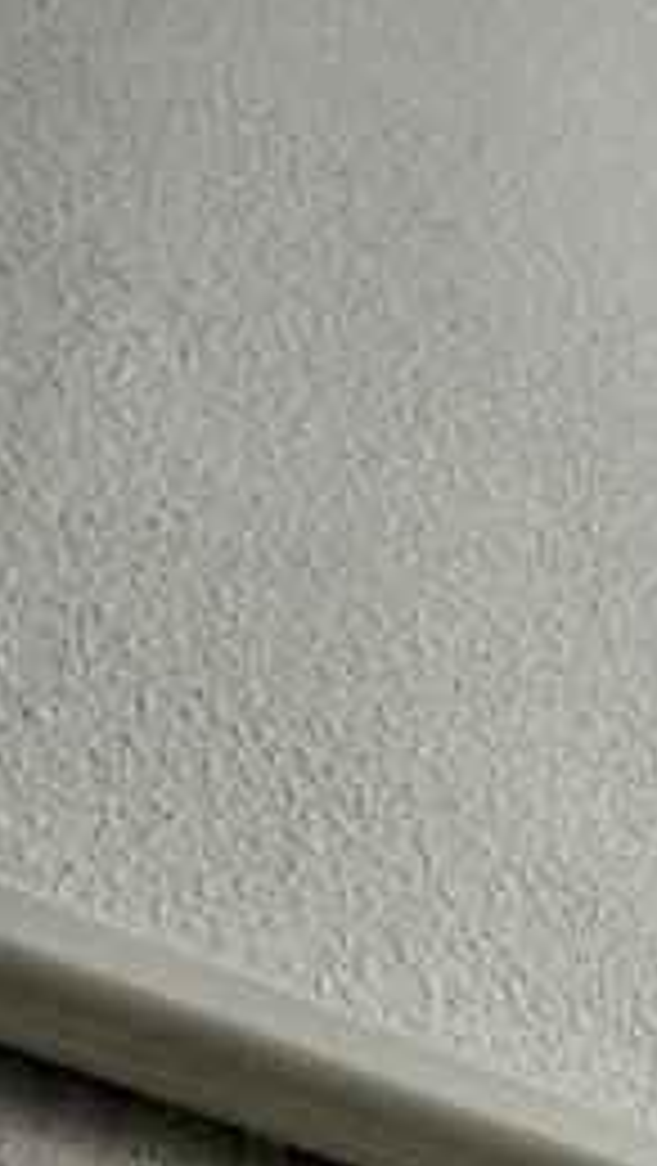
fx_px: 2164
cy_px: 963
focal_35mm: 70
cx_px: 994
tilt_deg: +49.6
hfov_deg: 15.8
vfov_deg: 29.3
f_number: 1.6
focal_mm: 4.2
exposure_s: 1/6897
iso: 32
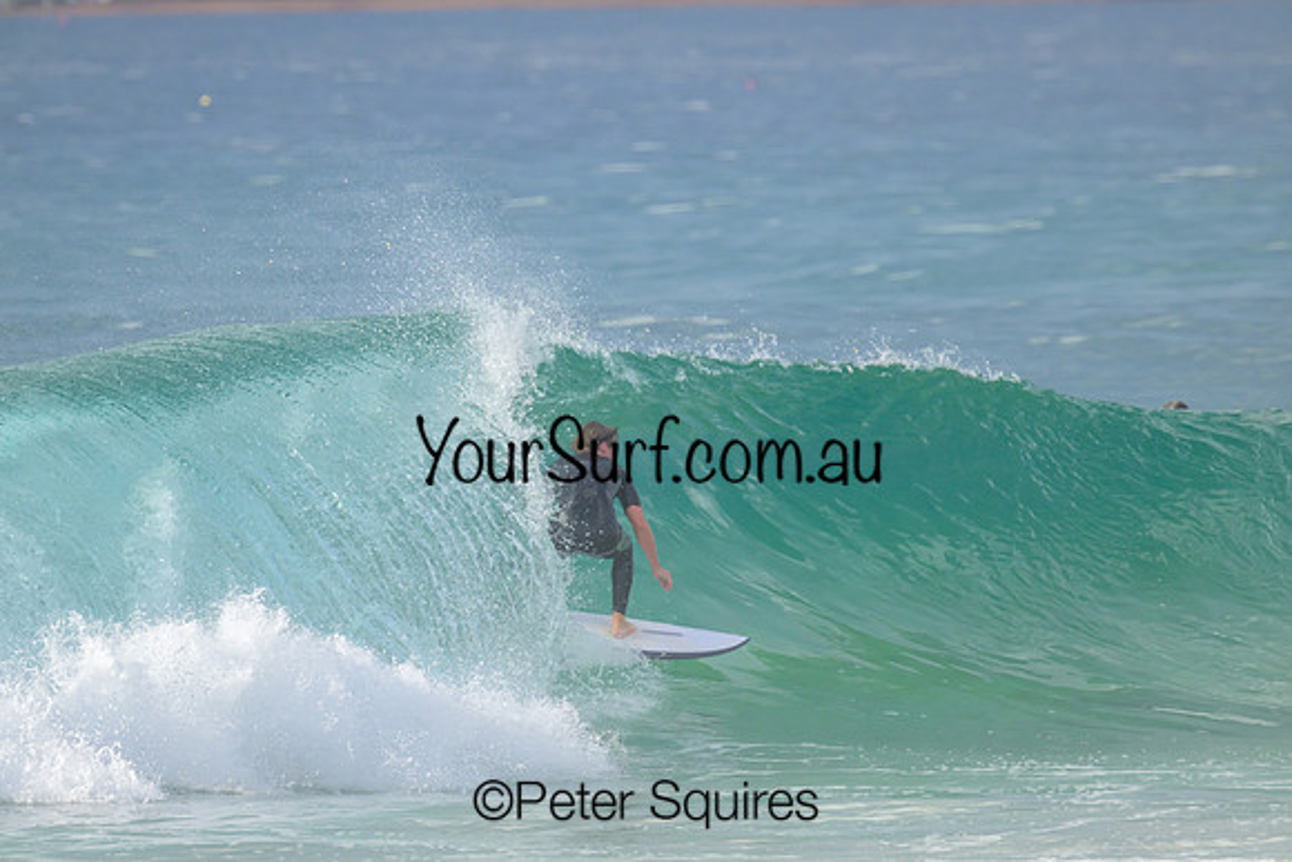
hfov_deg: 2.9
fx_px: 25127
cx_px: 646
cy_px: 431
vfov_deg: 2.0
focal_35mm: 700
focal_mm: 700
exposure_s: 1/2000
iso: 1400
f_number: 11
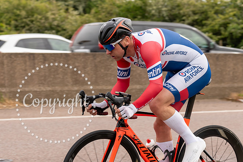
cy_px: 55
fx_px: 913
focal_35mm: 135
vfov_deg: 10.1
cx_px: 132
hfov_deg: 15.2
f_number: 4
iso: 125
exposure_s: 1/800
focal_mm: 70
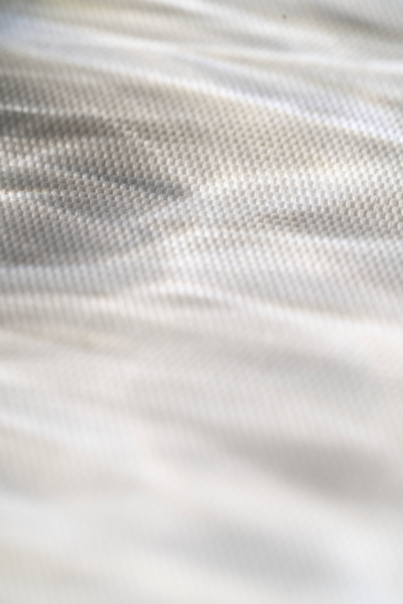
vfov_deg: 22.6
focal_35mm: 90
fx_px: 1511
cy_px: 302
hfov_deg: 15.2
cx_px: 202
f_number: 7.1
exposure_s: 1/125
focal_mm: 90
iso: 125
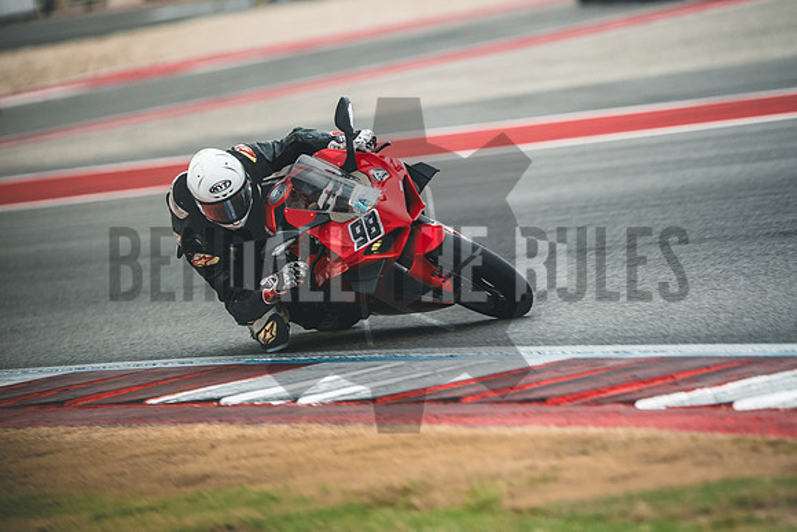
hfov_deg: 6.9
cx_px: 398
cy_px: 266
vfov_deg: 4.6
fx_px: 6643
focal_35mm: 300
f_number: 2
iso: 1250
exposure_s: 1/4000
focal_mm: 200
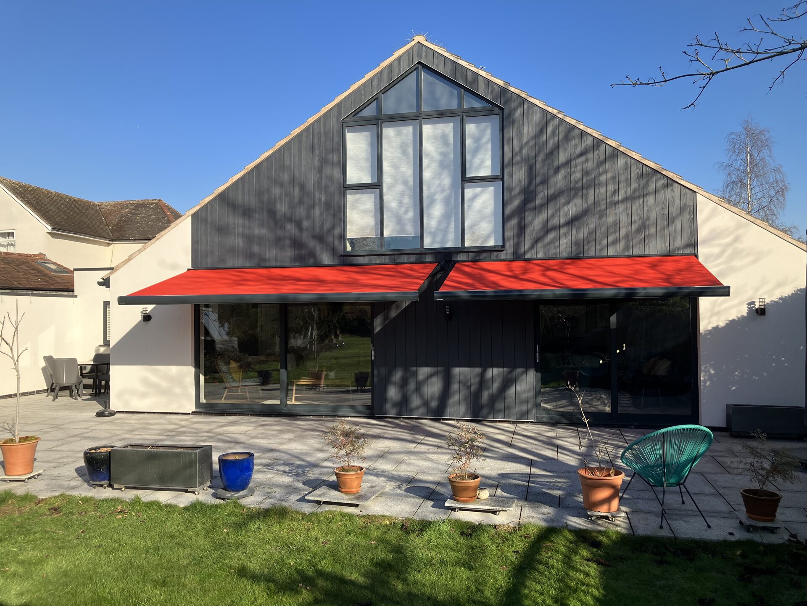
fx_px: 653
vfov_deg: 49.7
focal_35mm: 28
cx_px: 404
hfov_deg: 63.4
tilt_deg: +1.2
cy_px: 303
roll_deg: +0.0
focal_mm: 3.99
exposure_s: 1/1230
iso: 32
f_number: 1.8
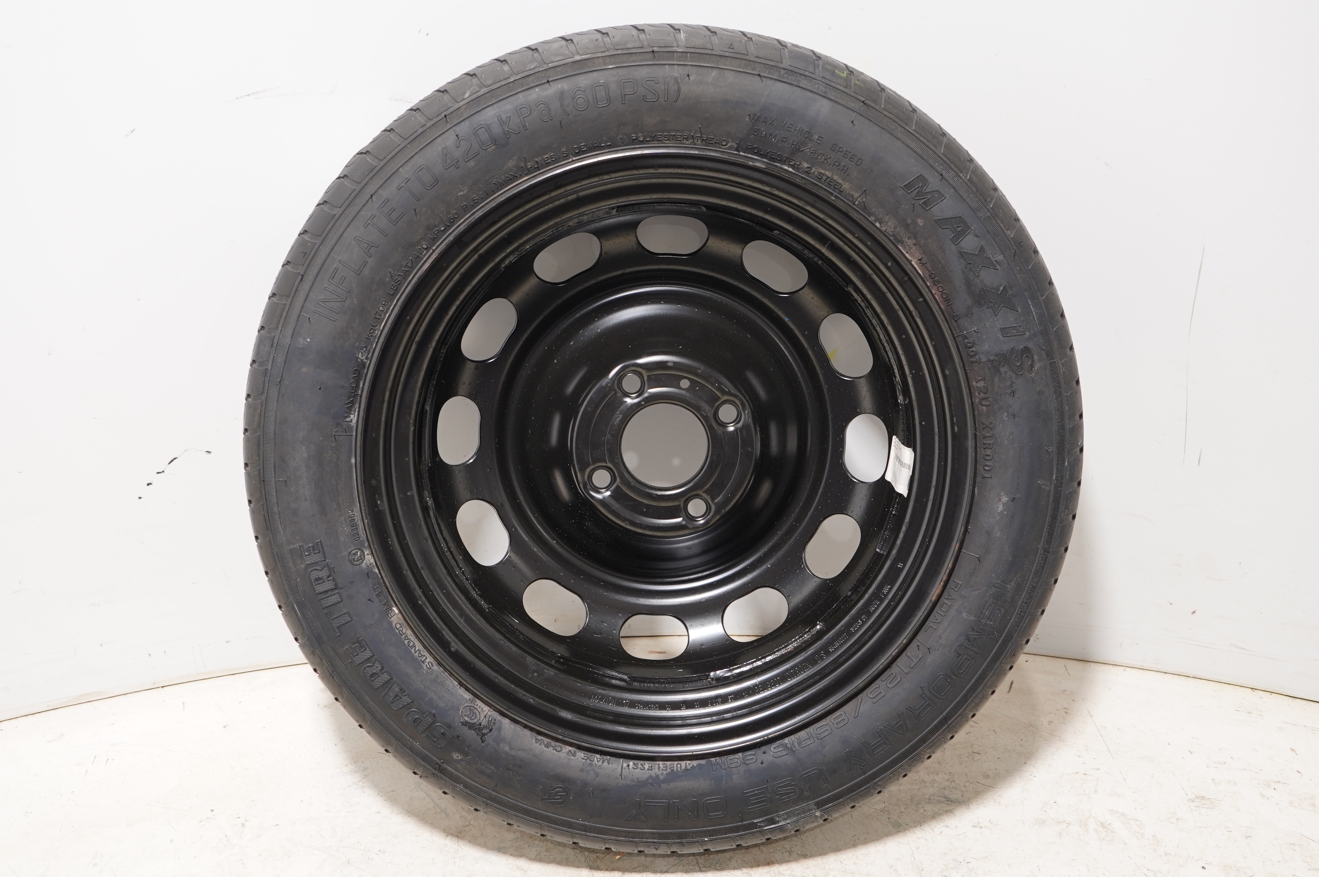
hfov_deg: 53.2
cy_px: 438
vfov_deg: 36.8
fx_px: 1318
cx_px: 660
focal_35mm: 36
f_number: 4
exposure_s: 1/60
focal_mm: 24
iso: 320
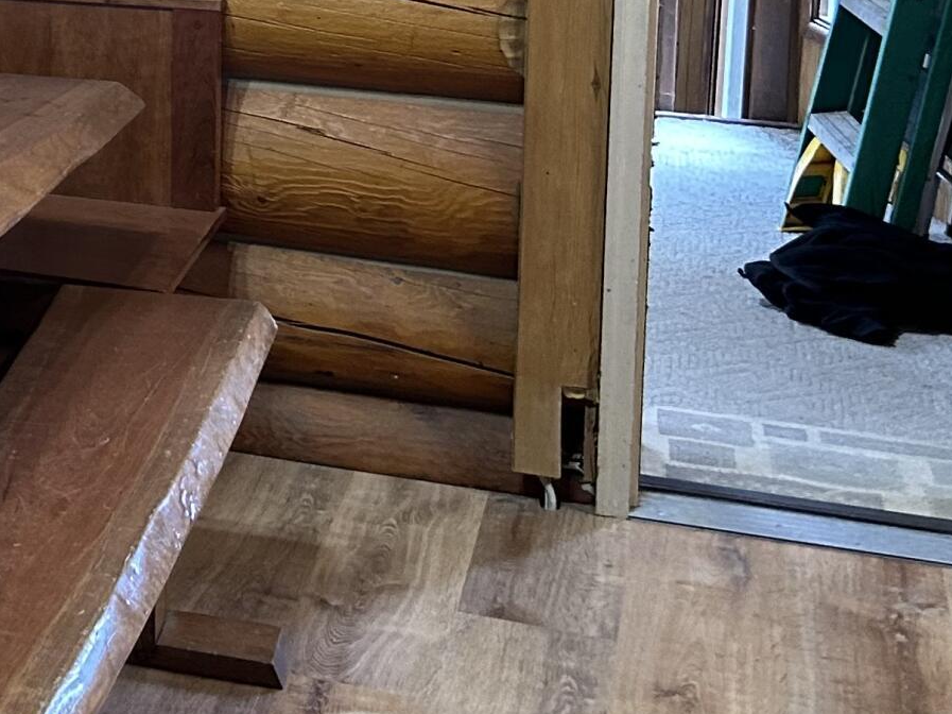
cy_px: -168
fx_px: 2392
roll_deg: +1.7
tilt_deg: -4.4
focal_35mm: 87
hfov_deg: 19.2
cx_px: -550
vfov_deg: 16.2
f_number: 1.5
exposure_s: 1/60
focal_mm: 5.7
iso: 250
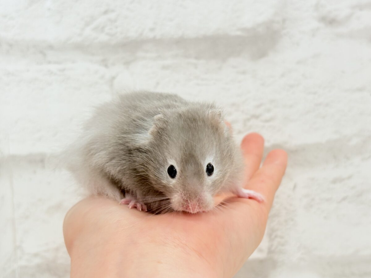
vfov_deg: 28.0
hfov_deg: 36.8
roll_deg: +3.4
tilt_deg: -1.3
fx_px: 557
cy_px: 139
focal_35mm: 52
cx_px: 186
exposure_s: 1/50
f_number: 1.6
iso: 40
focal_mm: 5.96
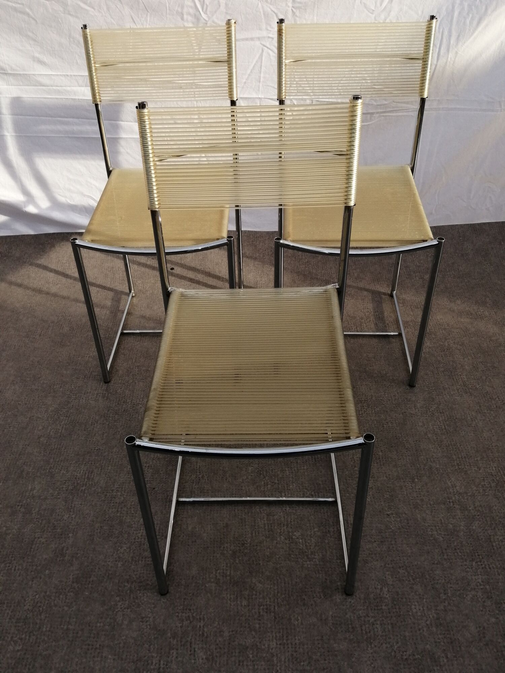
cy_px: 336
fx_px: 564
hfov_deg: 48.2
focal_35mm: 29
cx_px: 252
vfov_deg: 61.7
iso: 50
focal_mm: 3.46
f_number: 1.8
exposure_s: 1/762
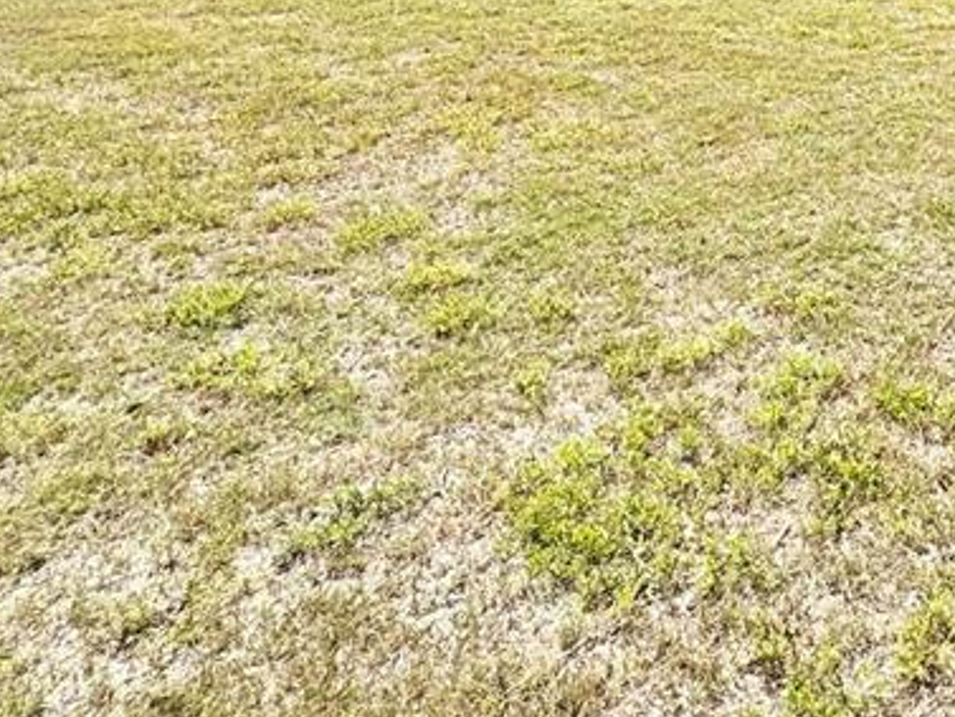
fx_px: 1049
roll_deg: -0.6
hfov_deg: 38.6
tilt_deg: -6.5
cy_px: -71
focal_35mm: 38
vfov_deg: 33.0
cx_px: 1097
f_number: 2.2
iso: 50
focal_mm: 2.22
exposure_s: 1/1536
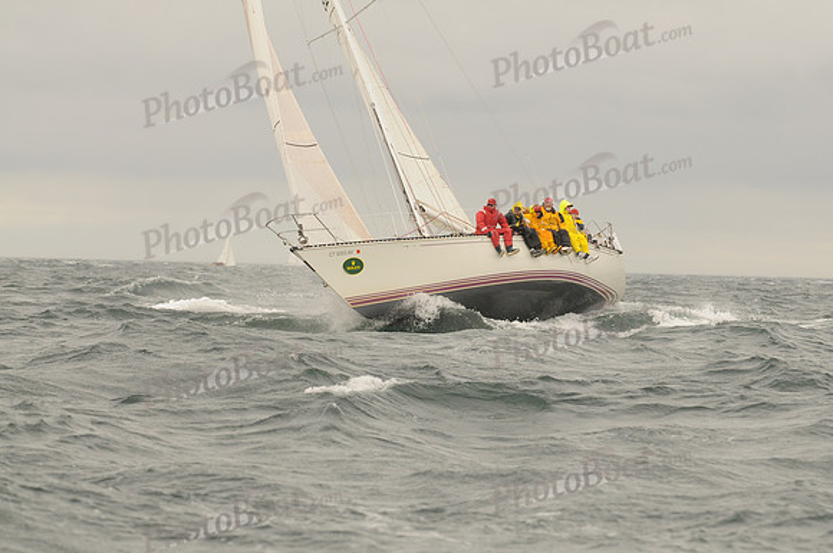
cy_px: 276
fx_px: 4679
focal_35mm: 202
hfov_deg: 10.2
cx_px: 416
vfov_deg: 6.8
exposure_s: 1/1000
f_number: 4.5
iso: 200
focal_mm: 135
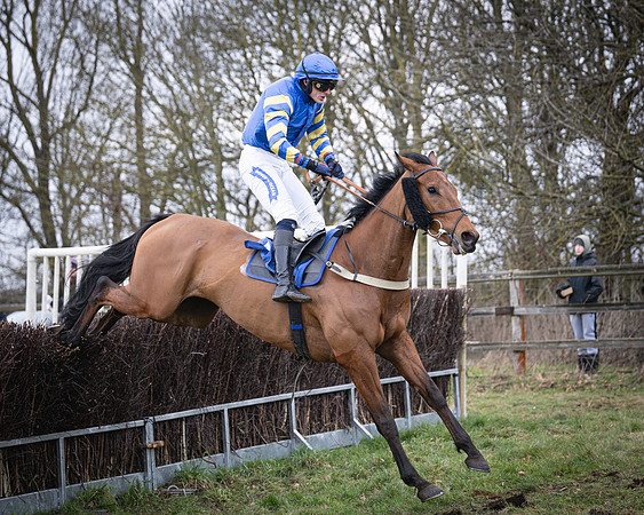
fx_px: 1913
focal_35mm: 100
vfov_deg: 15.3
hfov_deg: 19.1
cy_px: 222
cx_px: 287
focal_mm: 77
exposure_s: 1/1600
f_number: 2.8
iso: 400
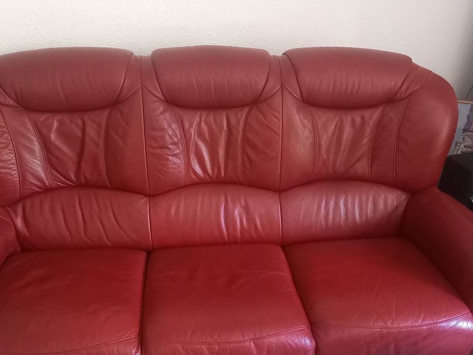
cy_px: 214
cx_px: 216
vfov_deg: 42.7
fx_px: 451
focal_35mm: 33
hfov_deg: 55.3
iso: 800
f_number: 1.8
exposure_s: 1/25
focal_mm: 4.65
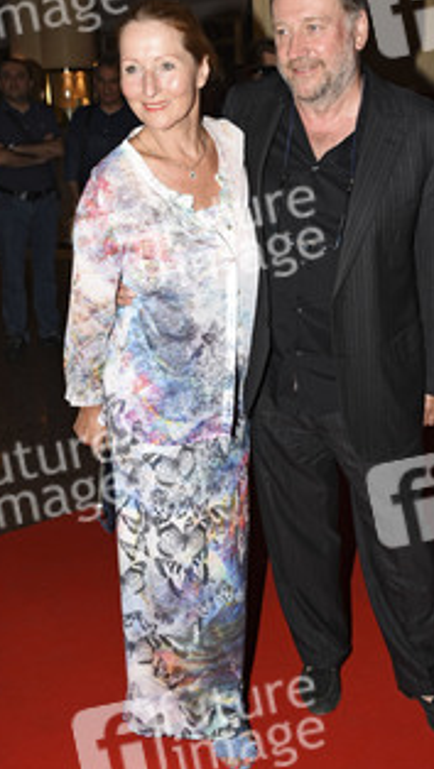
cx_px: 270
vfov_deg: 55.2
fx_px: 735
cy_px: 367
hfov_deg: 32.7
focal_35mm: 36
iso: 100
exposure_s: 1/100
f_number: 4.5
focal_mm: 18
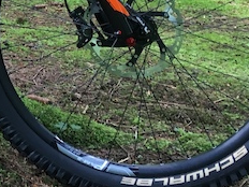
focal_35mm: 128
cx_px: -201
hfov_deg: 13.7
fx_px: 921
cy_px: -51
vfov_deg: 11.3
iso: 32
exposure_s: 1/33
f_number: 2.2
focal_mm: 4.15
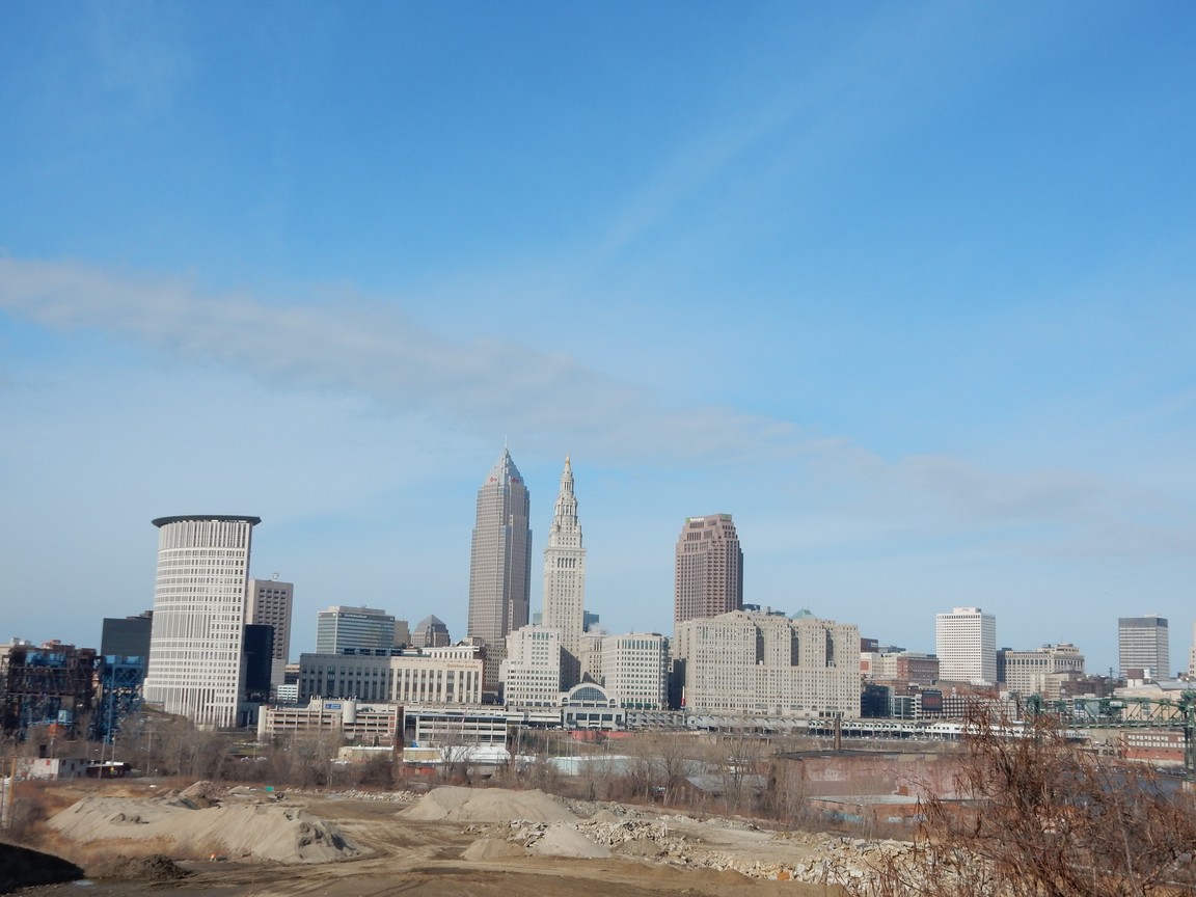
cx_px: 598
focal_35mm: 43
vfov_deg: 33.6
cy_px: 448
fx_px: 1486
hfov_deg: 43.9
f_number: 4.2
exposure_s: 1/1600
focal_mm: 7.6
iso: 125
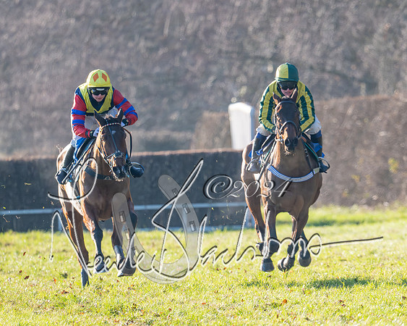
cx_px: 300
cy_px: 171
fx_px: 10006
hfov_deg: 2.3
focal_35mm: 831
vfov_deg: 1.9
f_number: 5
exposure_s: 1/2000
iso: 400
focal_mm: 400
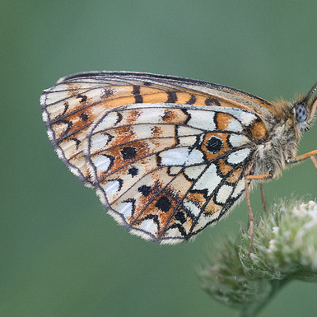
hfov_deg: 3.2
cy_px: 200
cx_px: 156
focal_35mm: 549
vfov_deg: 3.2
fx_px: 5688
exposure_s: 1/400
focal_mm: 150
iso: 1250
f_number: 5.6
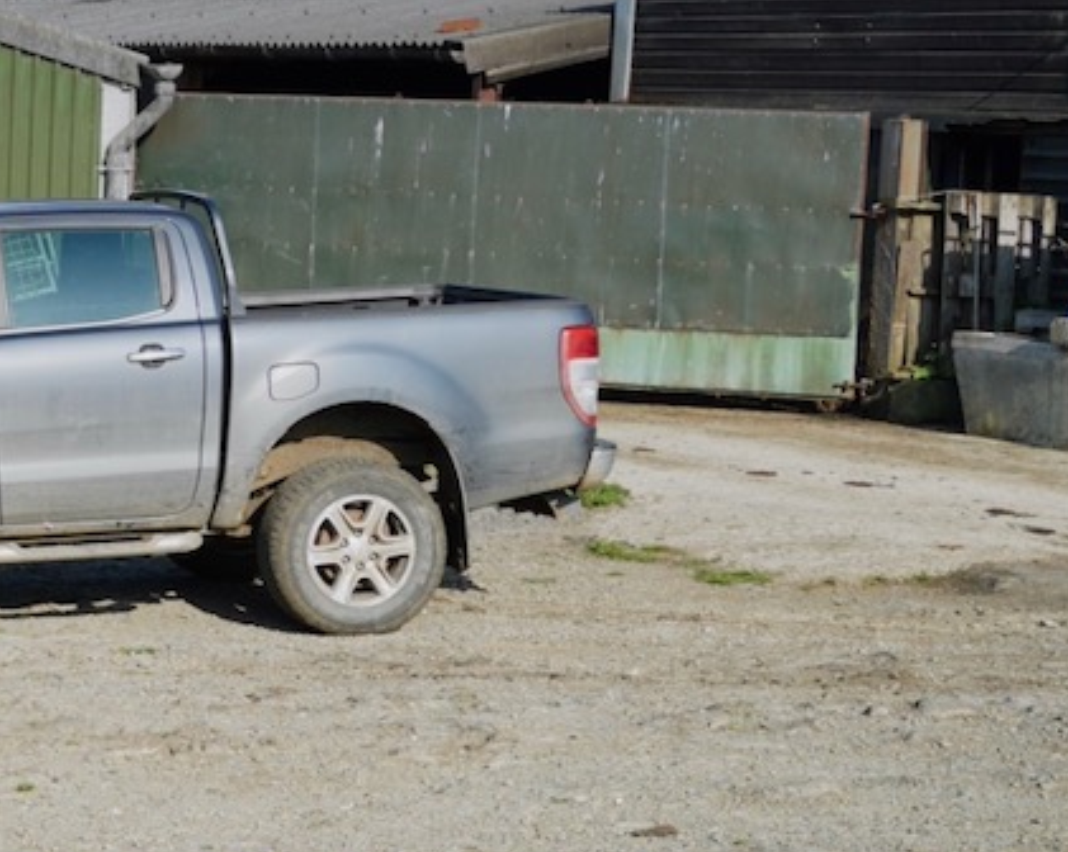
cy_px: 347
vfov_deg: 15.4
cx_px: -408
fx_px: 3158
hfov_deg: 17.7
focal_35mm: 100
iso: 125
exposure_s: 1/250
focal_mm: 35
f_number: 8
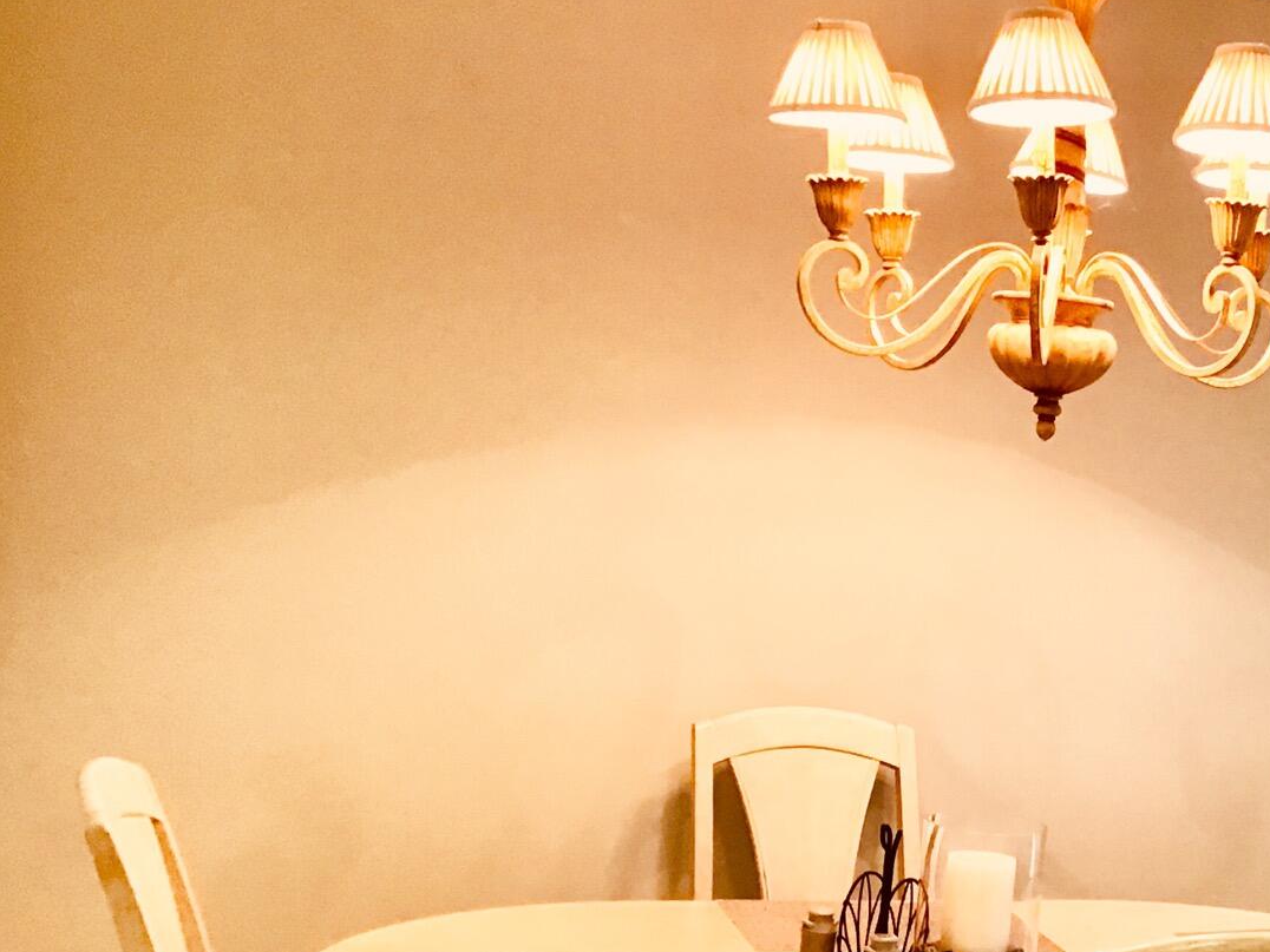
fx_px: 2165
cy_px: 724
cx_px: 1189
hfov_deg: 30.9
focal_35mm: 59
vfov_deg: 24.5
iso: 100
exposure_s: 1/30
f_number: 2.4
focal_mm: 3.3
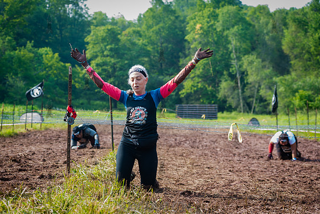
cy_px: 109
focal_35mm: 97
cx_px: 136
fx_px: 863
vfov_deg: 14.1
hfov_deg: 21.0
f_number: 4.5
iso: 250
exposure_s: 1/200
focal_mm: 80
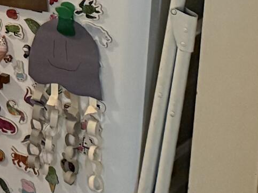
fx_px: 1110
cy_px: -309
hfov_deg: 11.3
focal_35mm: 149
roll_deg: -1.1
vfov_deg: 8.8
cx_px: -344
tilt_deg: -6.4
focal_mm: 6.76
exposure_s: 1/40
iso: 800
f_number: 1.78
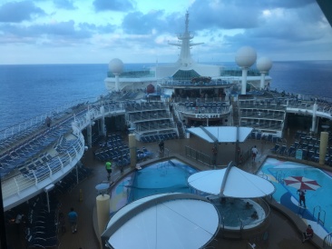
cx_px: 166
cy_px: 124
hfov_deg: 61.7
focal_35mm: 29
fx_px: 278
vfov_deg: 48.2
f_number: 2.2
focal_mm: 4.15
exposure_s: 1/120
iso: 40
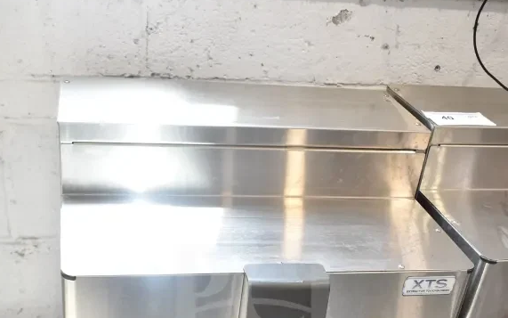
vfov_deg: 25.1
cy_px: 316
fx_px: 678
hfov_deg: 41.0
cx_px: 253
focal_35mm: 49
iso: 200
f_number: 3.8
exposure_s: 1/40
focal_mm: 20
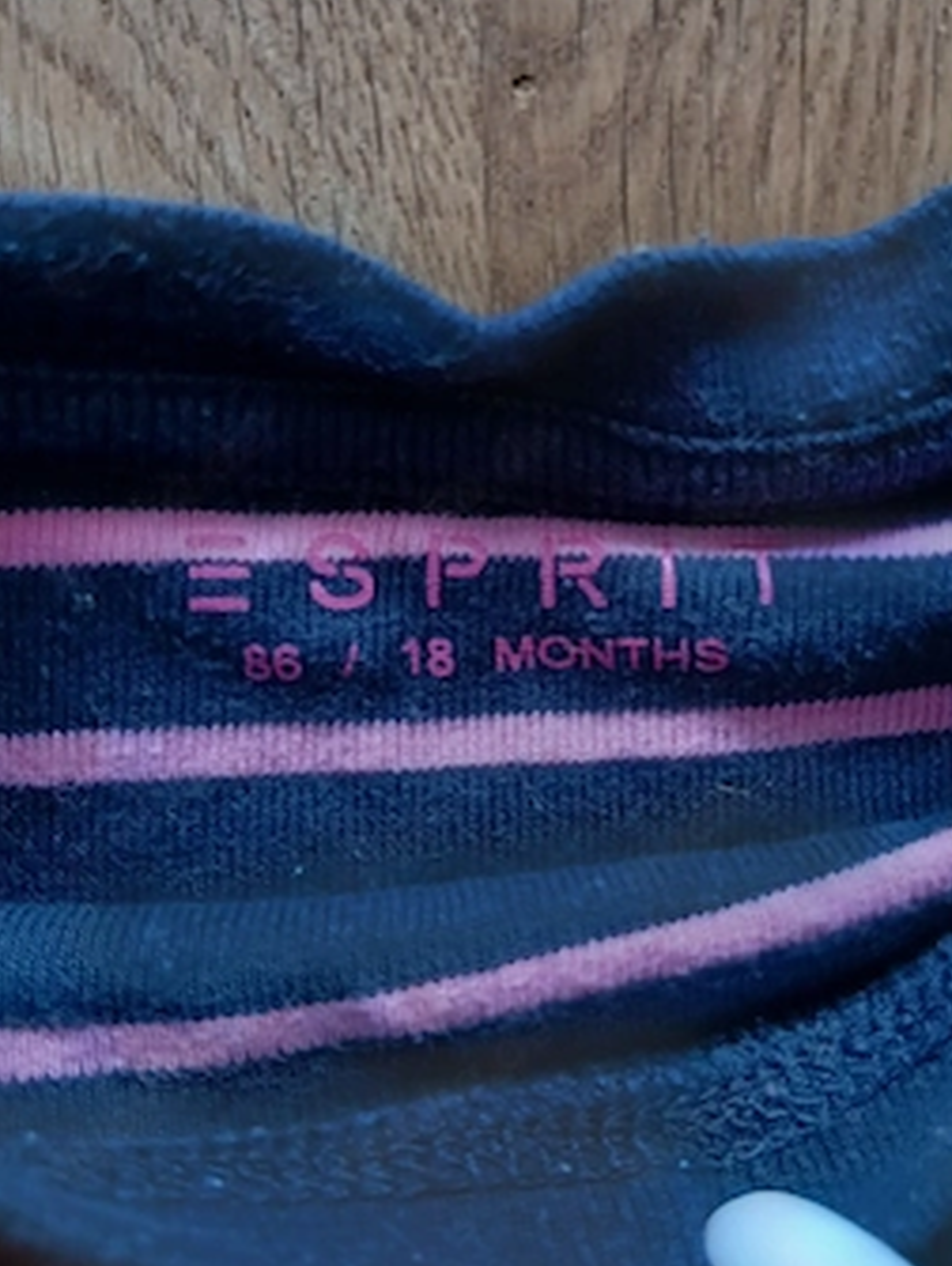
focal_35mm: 31
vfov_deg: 58.1
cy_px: 548
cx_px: 525
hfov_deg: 45.5
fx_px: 1135
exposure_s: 1/50.3
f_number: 1.8
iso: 160
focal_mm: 3.98
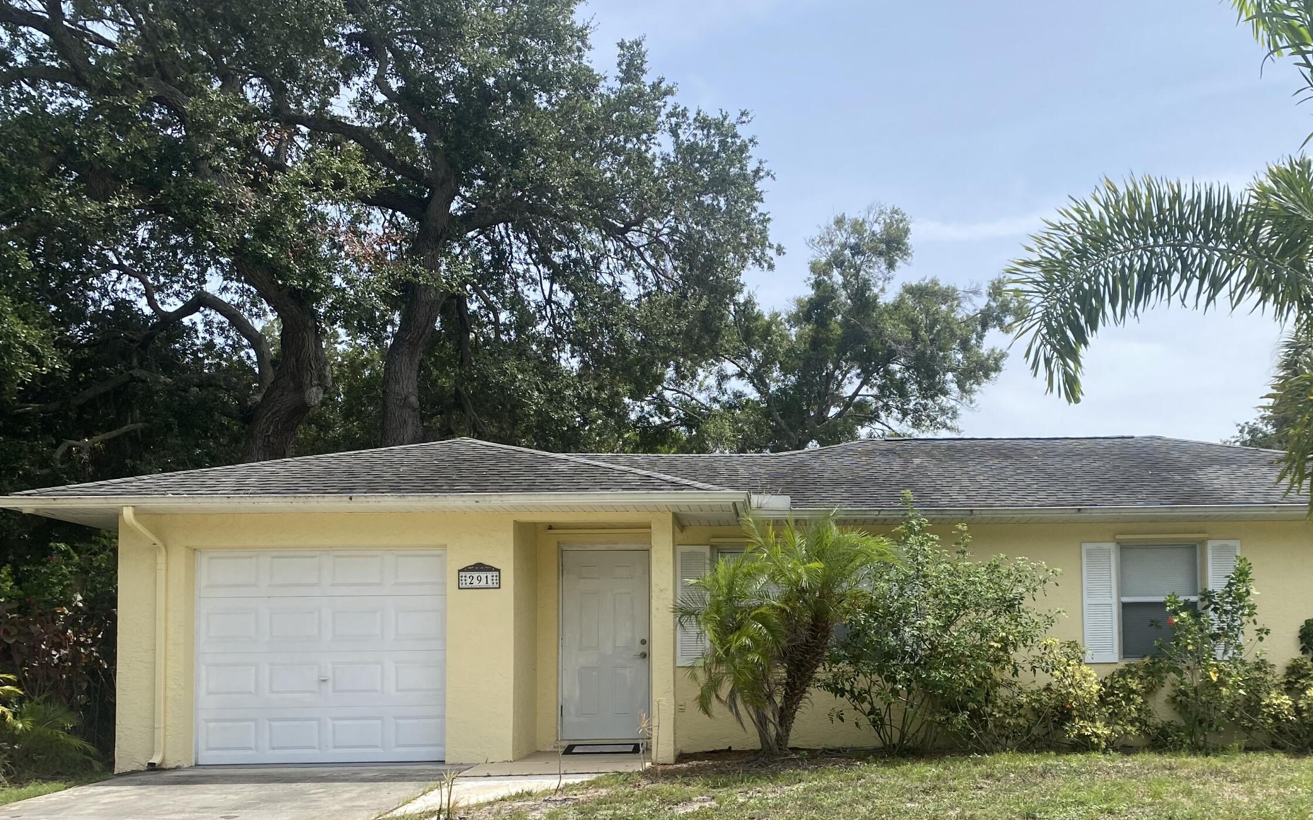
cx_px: 829
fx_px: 1324
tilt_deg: +2.2
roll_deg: +0.4
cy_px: 626
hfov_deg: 52.1
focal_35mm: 37
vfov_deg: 33.7
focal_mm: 4.25
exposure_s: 1/2141
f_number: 1.8
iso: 32
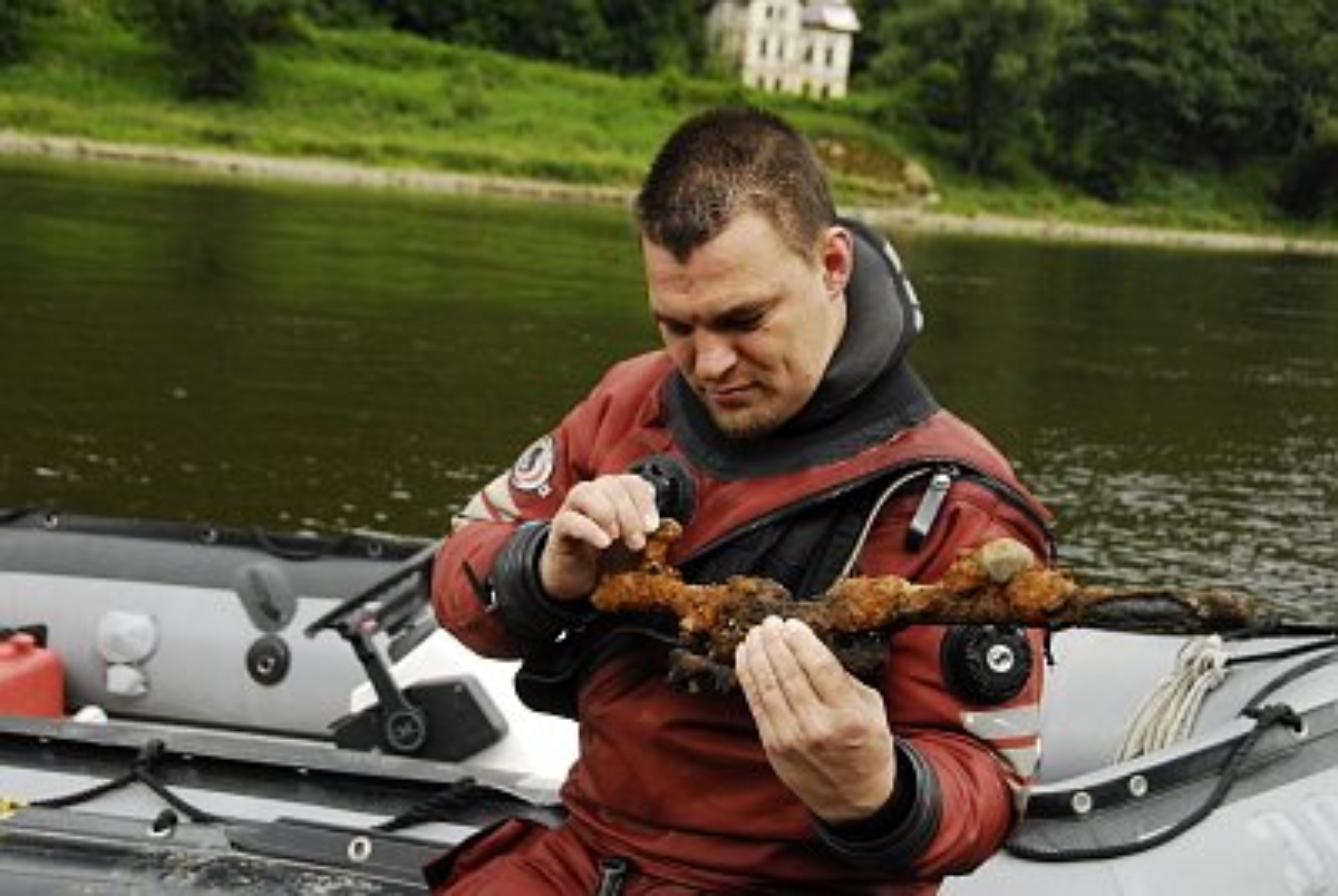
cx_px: 669
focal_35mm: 48
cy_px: 448
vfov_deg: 28.2
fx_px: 1787
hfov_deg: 41.1
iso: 200
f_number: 5
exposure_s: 1/80
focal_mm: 32
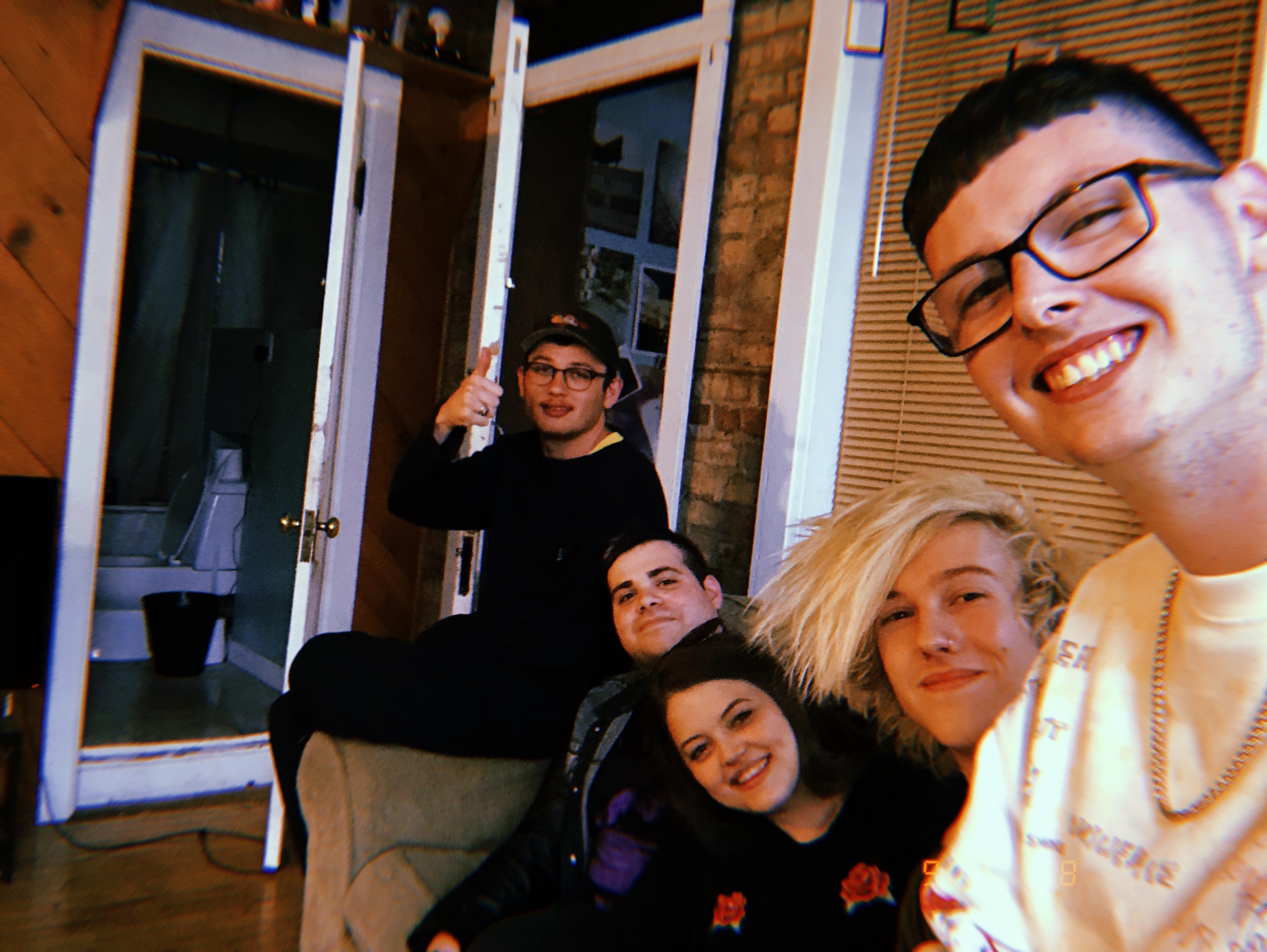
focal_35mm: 32
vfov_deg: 44.2
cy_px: 476
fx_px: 1172
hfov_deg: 56.8
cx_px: 634
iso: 500
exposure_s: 1/17
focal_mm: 2.87
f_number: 2.2
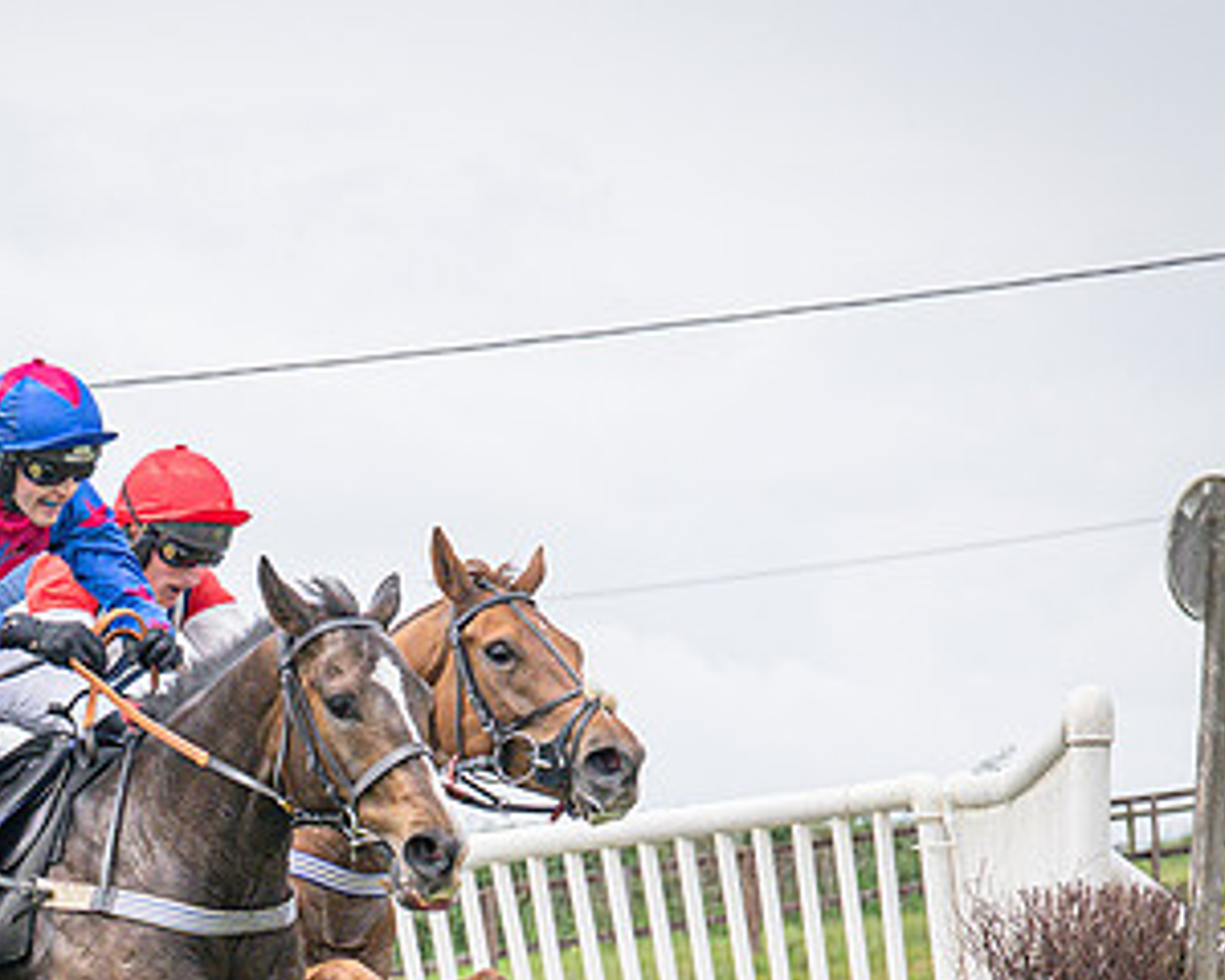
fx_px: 10478
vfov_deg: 5.3
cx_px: 582
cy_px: 922
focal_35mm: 289
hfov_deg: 6.7
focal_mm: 70
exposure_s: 1/1600
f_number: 5
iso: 400
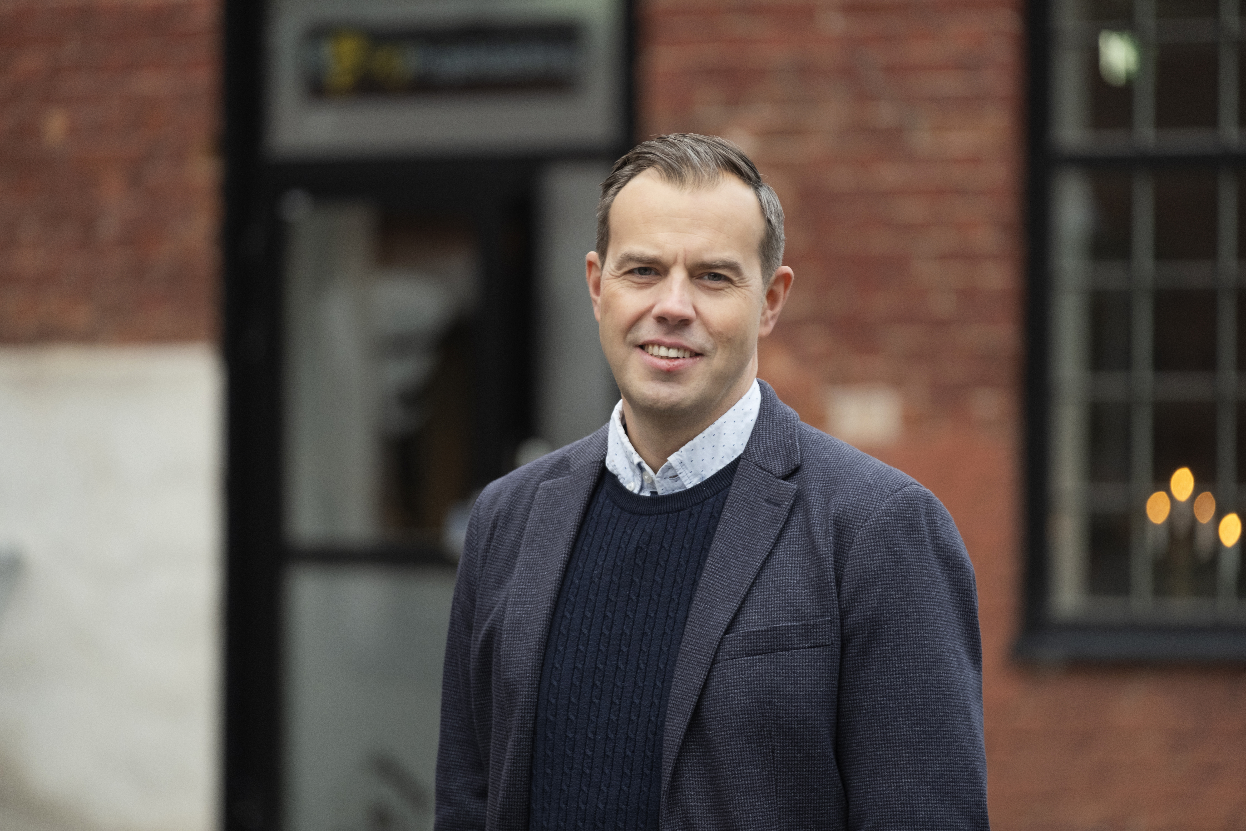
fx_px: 7268
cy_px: 416
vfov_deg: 6.5
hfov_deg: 9.8
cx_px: 623
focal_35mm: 210
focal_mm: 140
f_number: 3.2
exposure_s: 1/125
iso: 640
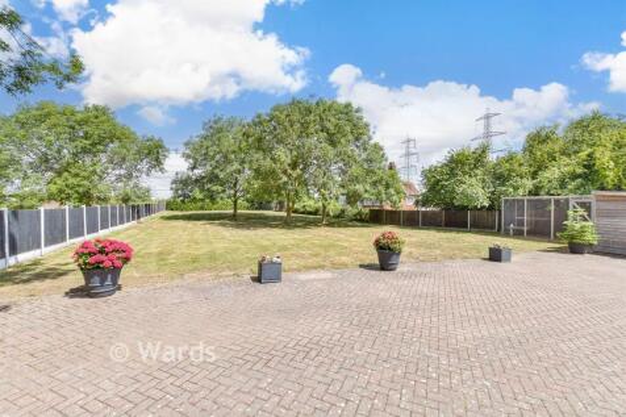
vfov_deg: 77.3
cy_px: 208
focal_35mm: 15
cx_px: 313
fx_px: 261
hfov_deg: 100.4
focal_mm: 10
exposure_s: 1/400
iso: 500
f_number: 10
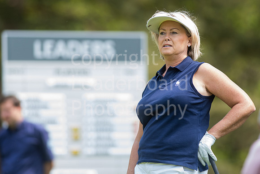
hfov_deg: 4.1
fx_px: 3594
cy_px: 78
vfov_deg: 2.8
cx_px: 126
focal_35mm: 497
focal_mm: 300
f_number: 4
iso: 800
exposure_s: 1/800
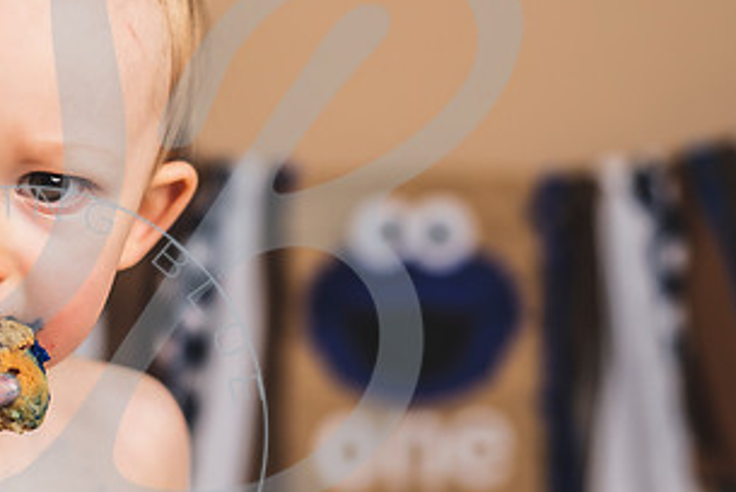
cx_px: 140
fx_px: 1944
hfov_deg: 21.2
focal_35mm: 95
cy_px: 230
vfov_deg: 14.4
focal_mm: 50
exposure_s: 1/125
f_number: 2.8
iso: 200
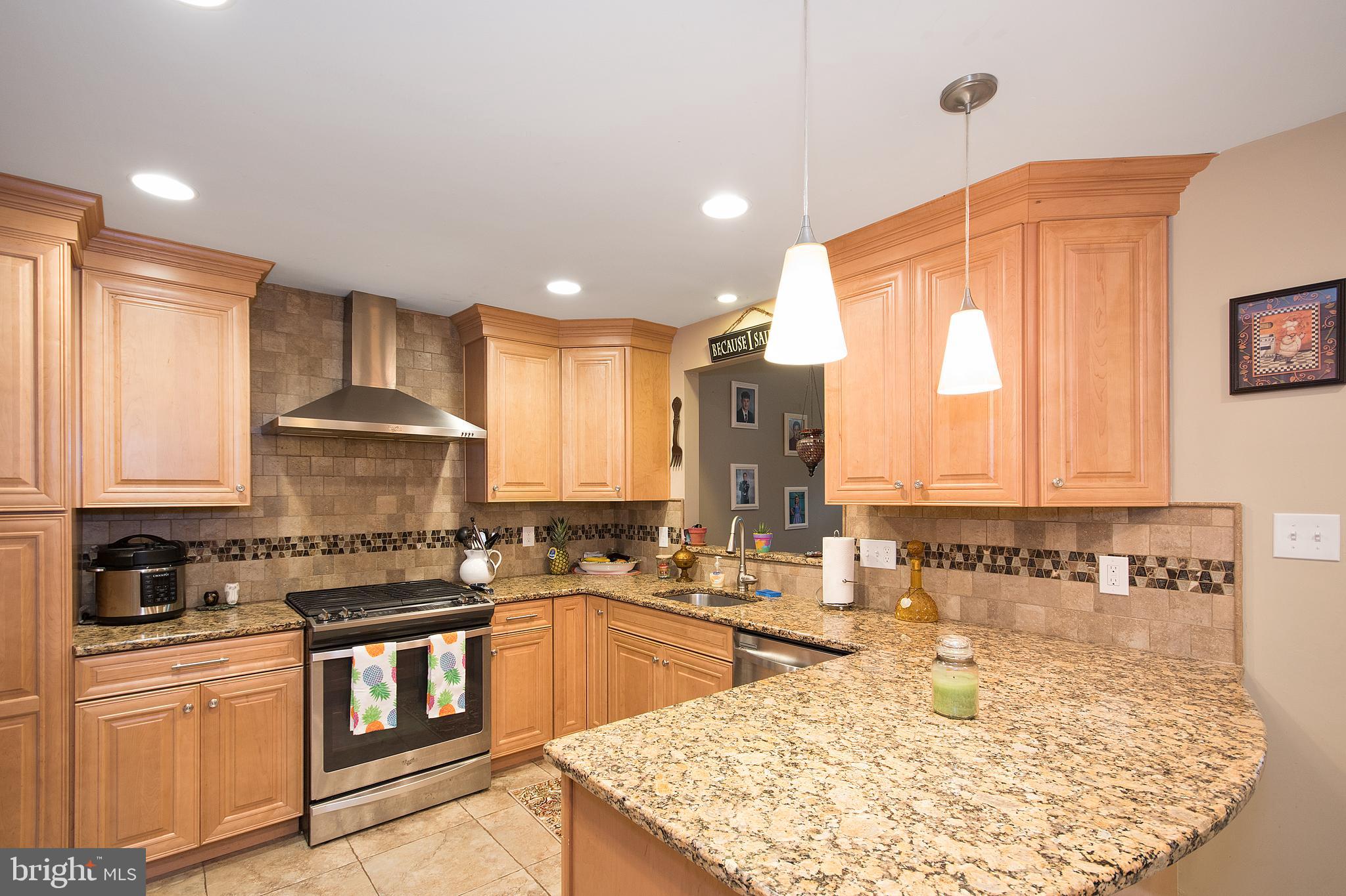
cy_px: 448
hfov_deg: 100.4
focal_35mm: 15
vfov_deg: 77.3
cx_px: 673
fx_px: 561
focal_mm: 10
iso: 250
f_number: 6.3
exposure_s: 1/3
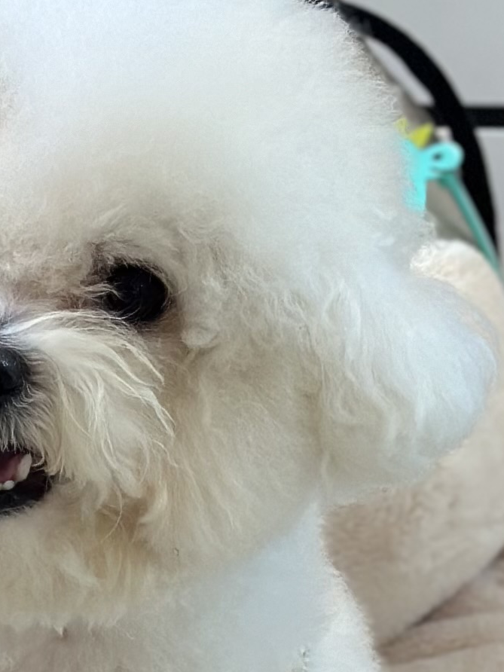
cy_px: 457
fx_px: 4213
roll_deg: -2.4
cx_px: -71
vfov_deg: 9.1
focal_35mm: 217
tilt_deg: -0.5
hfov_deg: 6.8
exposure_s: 1/195
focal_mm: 6.86
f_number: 1.78
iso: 80
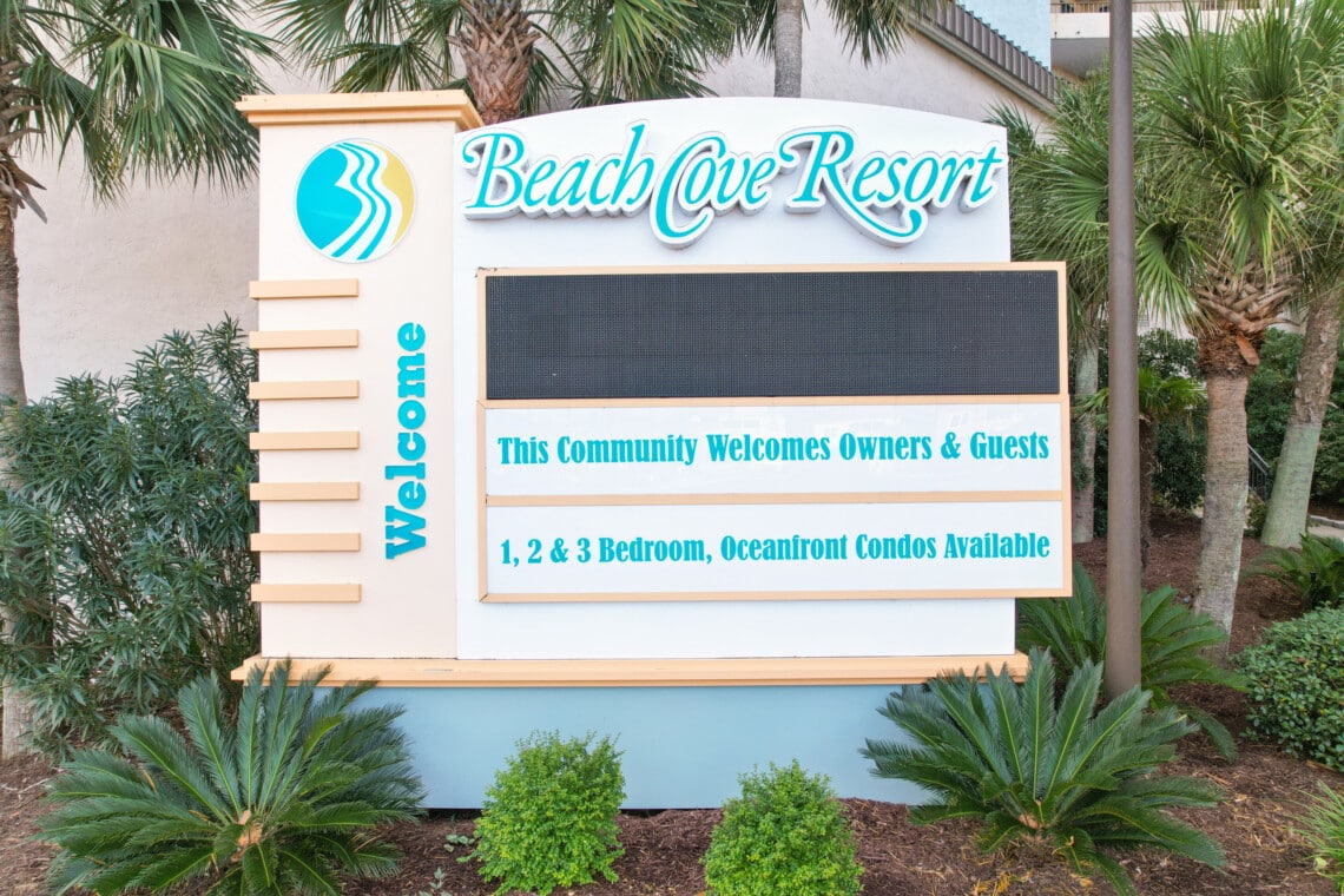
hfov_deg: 78.6
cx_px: 672
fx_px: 821
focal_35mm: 22
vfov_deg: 57.2
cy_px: 448
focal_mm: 8.38
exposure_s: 1/15
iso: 140
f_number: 2.8
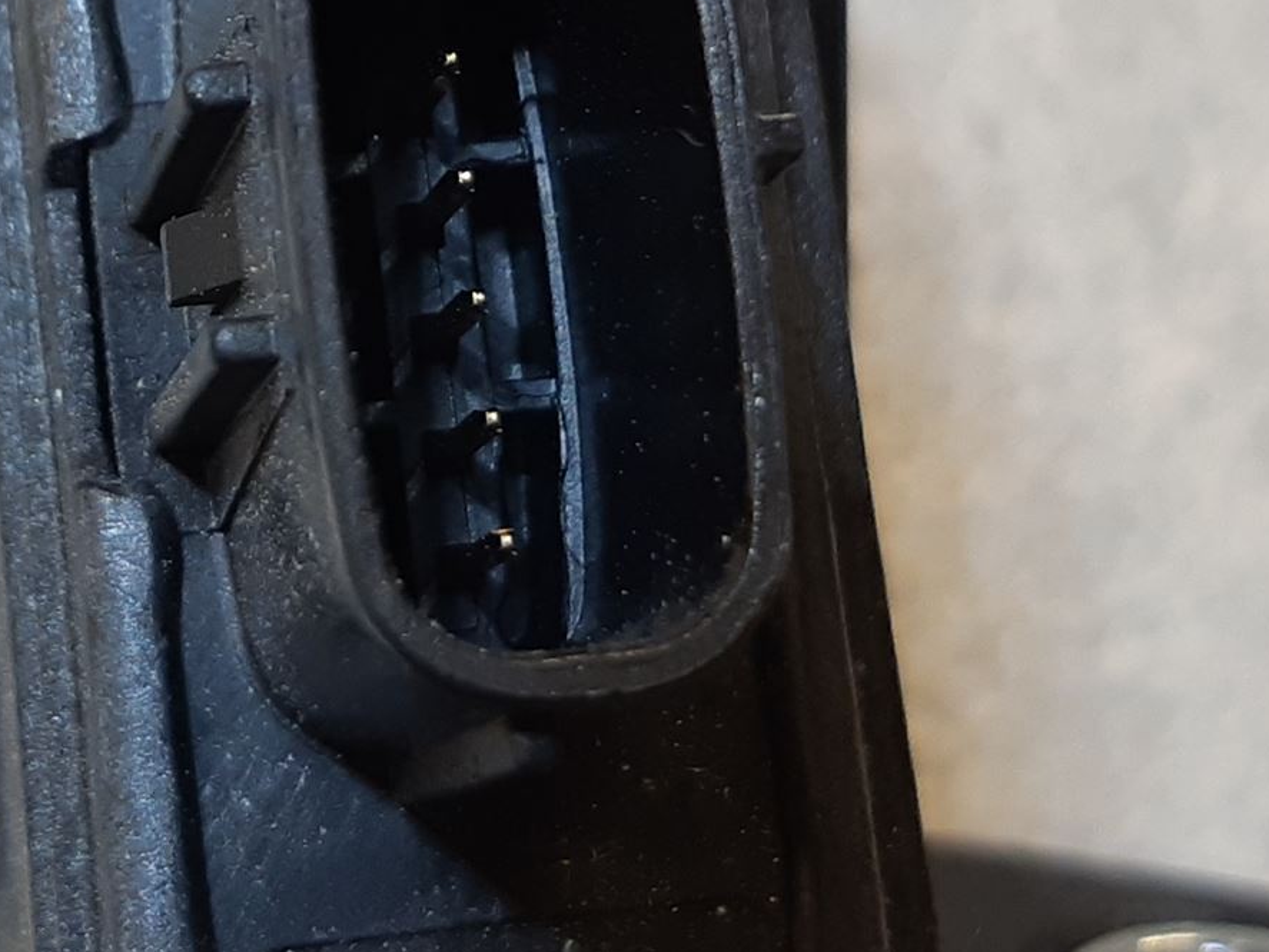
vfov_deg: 24.1
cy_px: 206
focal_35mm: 60
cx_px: 418
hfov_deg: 31.9
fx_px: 2200
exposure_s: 1/50
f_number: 1.7
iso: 64
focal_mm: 3.93
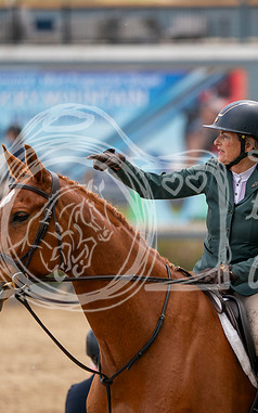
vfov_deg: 3.4
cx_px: 228
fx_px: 6978
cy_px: 208
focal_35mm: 620
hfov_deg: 2.1
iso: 250
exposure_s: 1/500
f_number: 5.6
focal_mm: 400
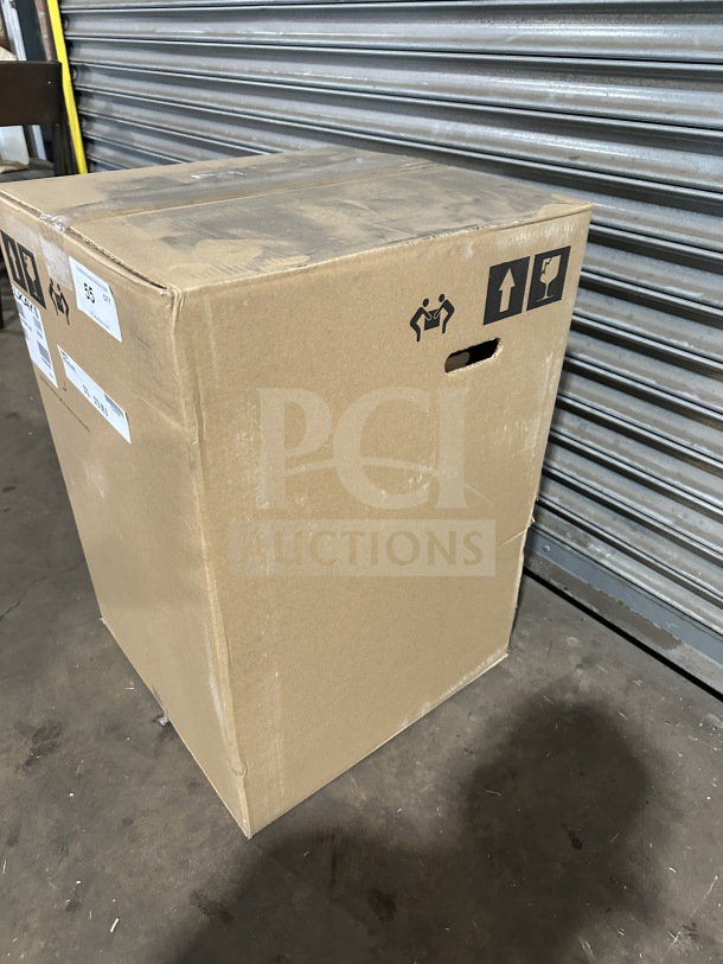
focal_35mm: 24
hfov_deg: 56.8
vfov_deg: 71.6
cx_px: 362
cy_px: 482
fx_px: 668
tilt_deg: -31.6
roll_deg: -1.6
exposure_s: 1/60
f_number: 1.78
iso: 500
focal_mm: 6.86
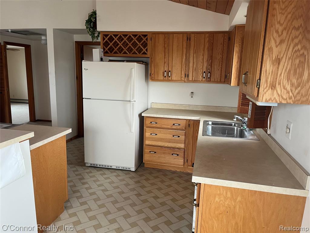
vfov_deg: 53.1
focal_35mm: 26
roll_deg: -1.6
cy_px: 116
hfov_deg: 67.3
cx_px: 155
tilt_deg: -10.9
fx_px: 233
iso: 160
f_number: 1.6
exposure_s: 1/60
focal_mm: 5.1
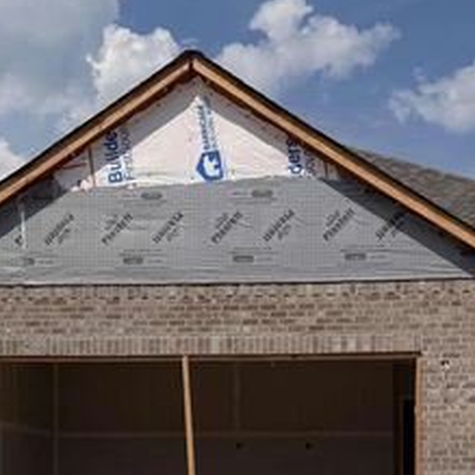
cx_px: 184
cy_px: 440
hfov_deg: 27.6
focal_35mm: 62
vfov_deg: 26.6
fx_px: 963
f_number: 1.78
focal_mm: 6.76
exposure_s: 1/17544
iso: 100
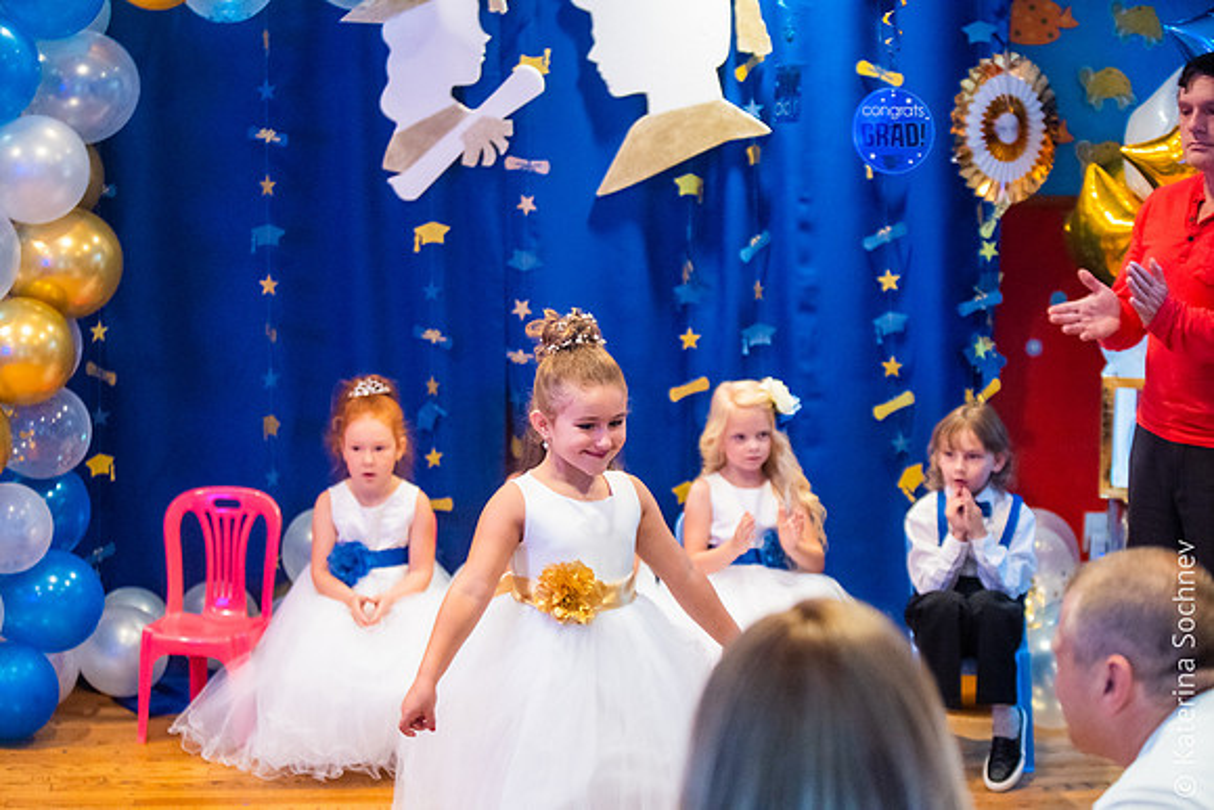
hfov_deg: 28.8
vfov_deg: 19.5
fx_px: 2361
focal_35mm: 70
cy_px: 405
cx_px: 607
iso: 3200
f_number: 2.8
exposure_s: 1/200
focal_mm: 70
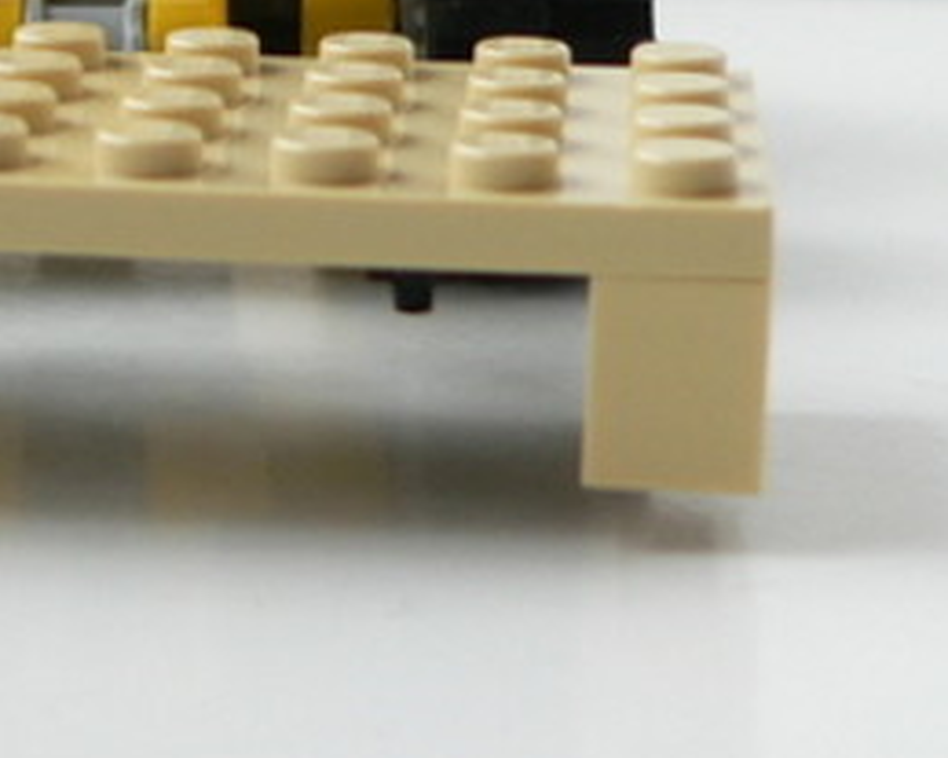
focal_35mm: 122
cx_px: 4
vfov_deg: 12.2
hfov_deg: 15.5
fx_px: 3422
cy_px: -236
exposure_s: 1/100
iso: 80
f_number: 2.8
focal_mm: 6
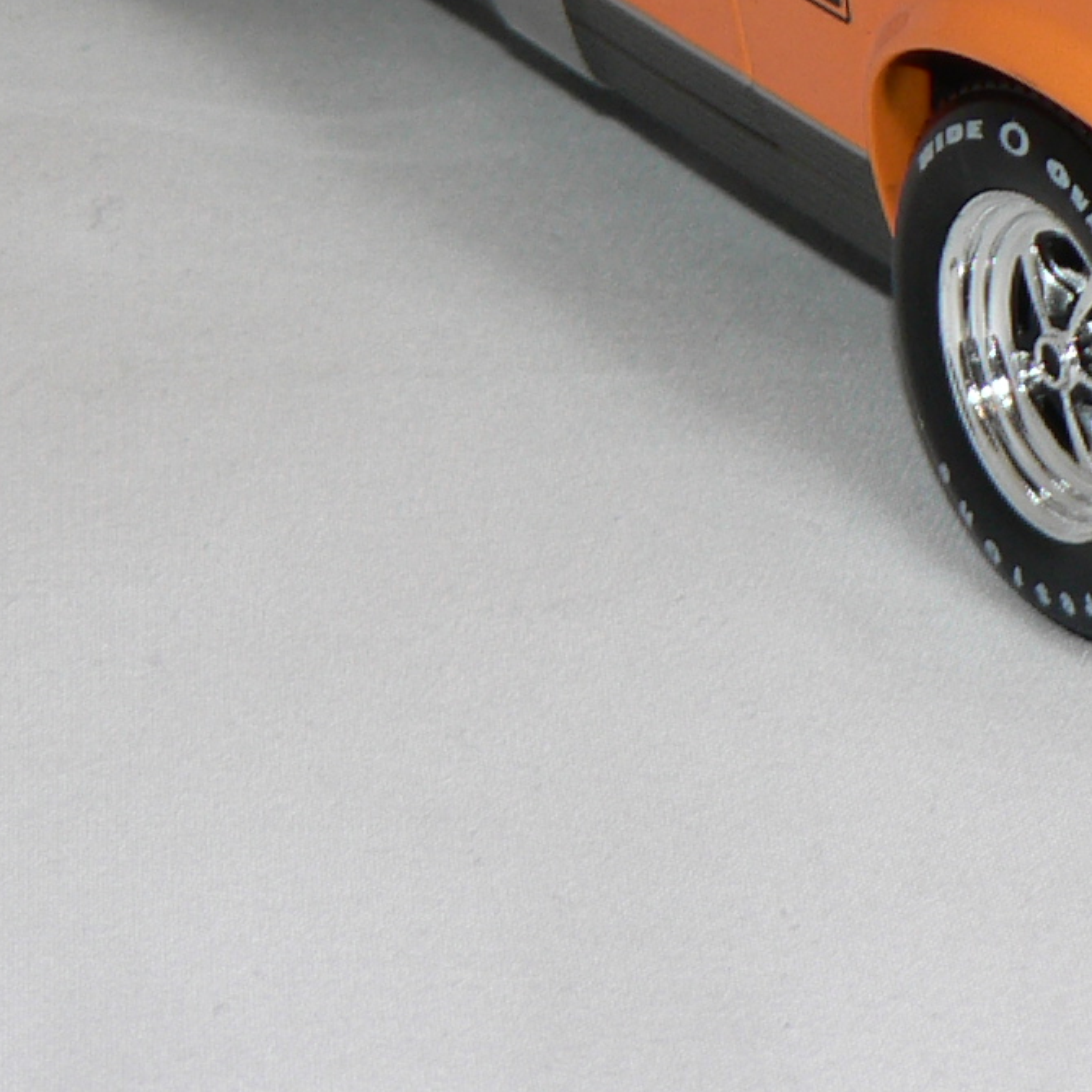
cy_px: -419
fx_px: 7709
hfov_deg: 8.1
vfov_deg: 8.0
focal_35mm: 216
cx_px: 1128
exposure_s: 1/60
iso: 80
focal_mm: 10.7
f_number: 3.2
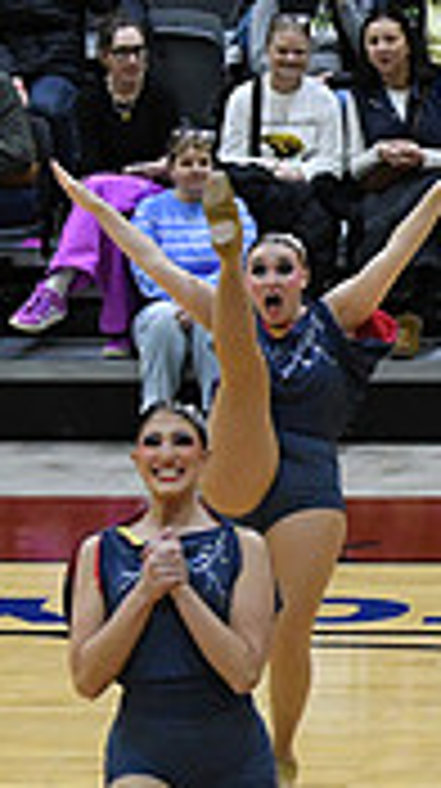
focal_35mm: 365
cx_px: 1256
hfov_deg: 3.3
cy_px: 655
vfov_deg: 5.9
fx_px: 7614
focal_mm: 70
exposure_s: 1/400
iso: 4000
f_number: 4
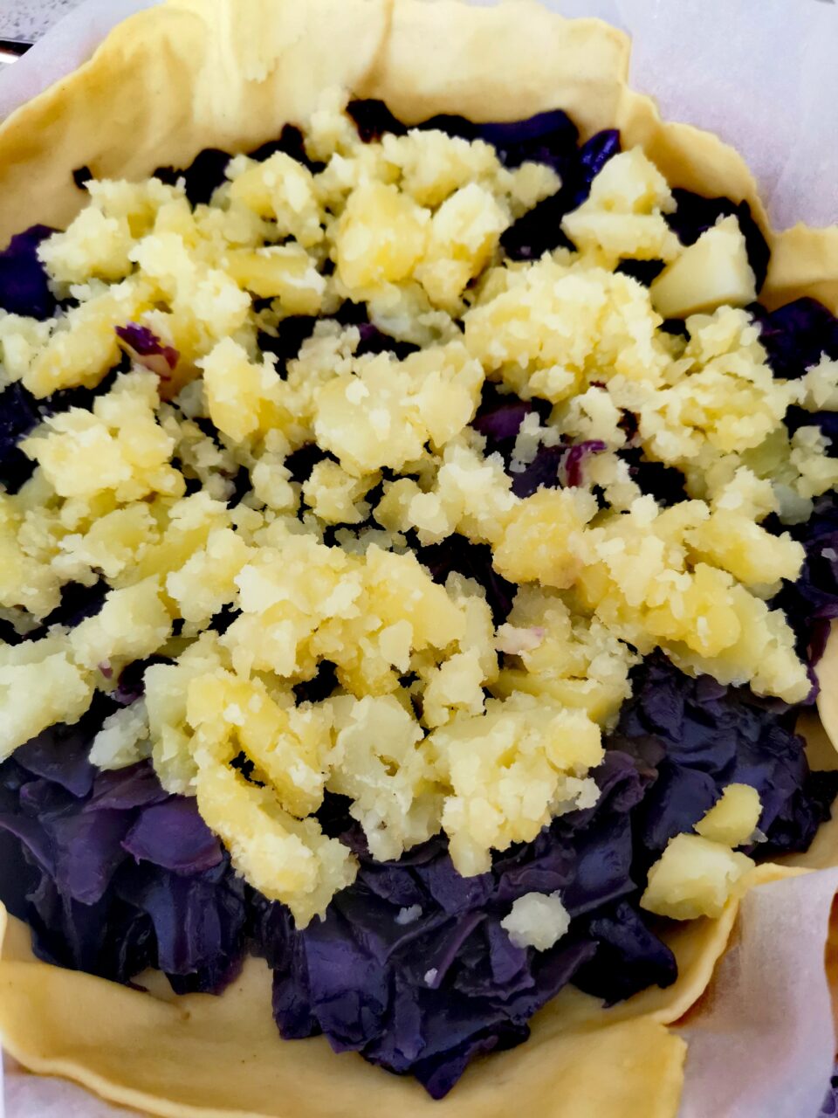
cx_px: 419
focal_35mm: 27
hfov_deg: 51.4
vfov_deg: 65.3
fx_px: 872
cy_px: 559
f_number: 1.8
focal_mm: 5.58
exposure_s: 1/50
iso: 250
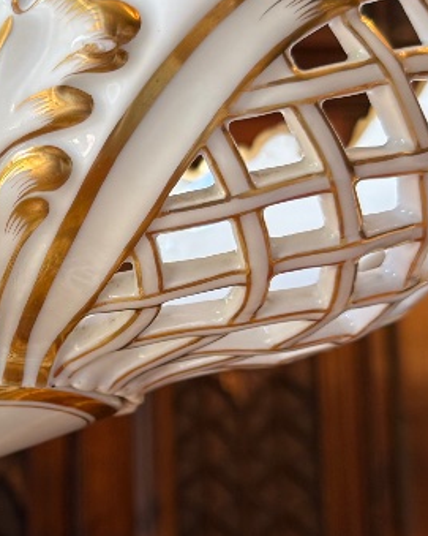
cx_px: -32
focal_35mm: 83
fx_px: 1315
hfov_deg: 17.9
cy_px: 351
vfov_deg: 22.9
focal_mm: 6.76
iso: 125
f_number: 1.78
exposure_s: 1/100
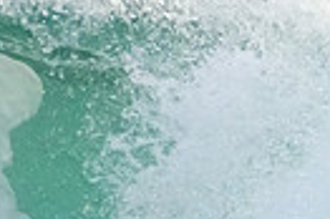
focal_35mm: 4437
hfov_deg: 0.5
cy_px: 396
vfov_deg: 0.3
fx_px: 40622
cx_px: 708
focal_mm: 1000
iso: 9000
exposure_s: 1/4000
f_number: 11
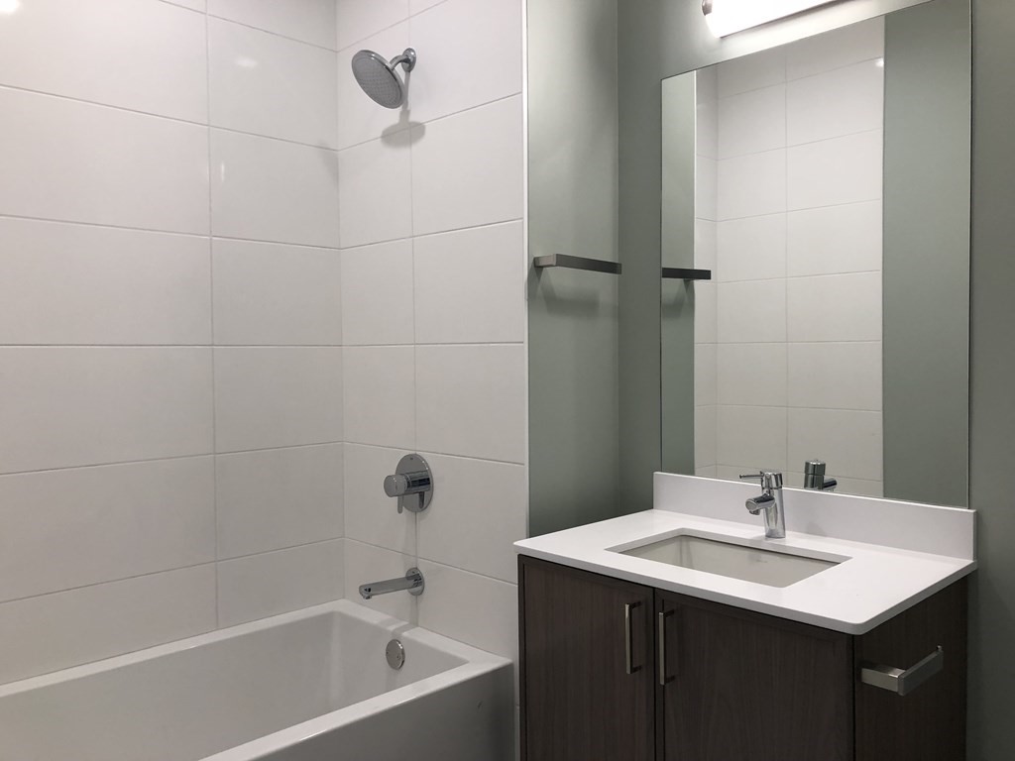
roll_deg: +0.5
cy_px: 380
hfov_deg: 63.4
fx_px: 821
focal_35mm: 28
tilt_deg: -1.8
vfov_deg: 49.7
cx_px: 508
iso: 25
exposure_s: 1/30
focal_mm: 4
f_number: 1.8
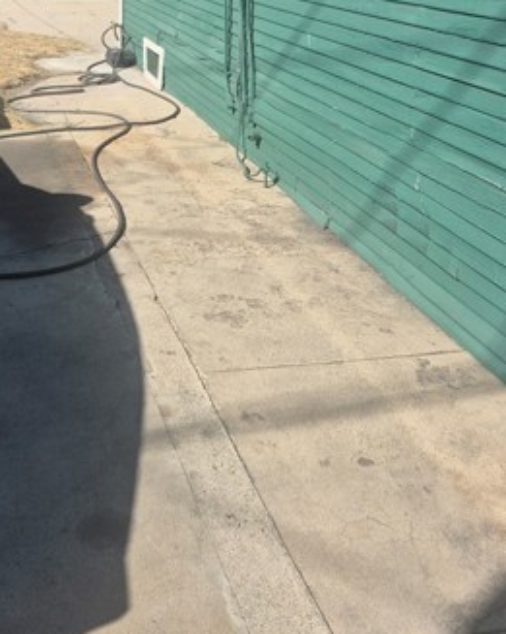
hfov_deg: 33.5
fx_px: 825
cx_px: 134
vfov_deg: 39.6
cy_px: 89
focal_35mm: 44
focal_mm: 5.4
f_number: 1.8
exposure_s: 1/1908
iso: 25
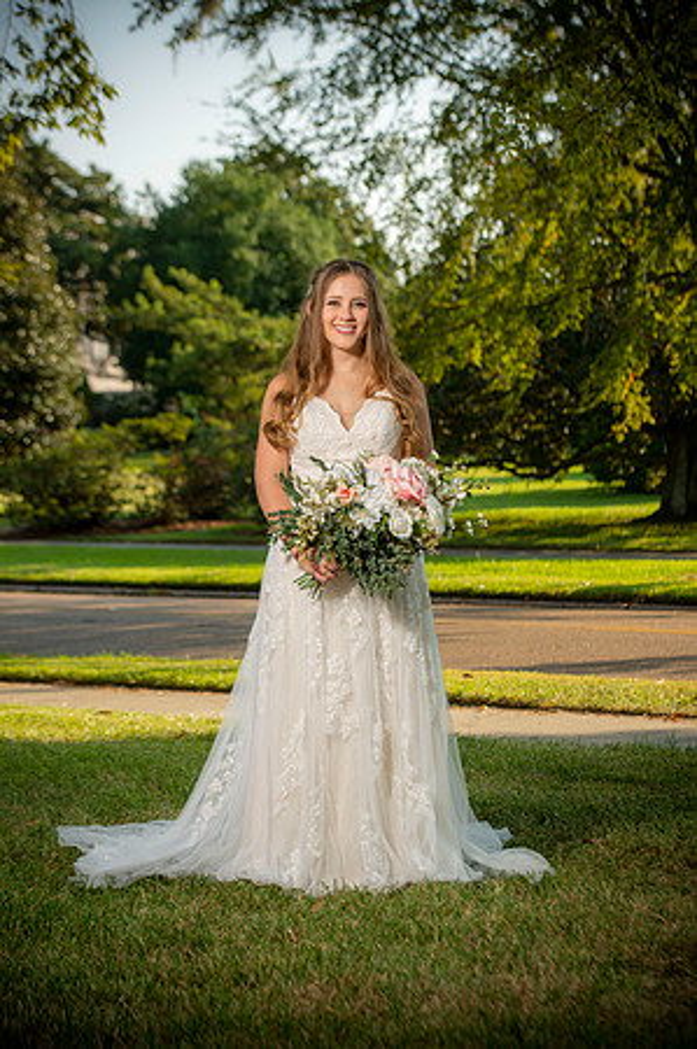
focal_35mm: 86
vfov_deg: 23.7
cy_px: 524
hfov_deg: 15.9
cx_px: 348
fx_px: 2503
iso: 100
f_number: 5.6
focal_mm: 86
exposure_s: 1/250
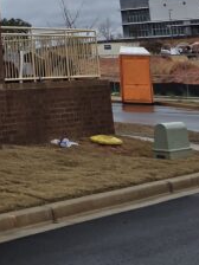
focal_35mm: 105
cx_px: -135
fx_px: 805
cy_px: -105
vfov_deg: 17.3
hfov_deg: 13.0
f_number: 1.8
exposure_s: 1/2436
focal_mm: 5.4
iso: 80
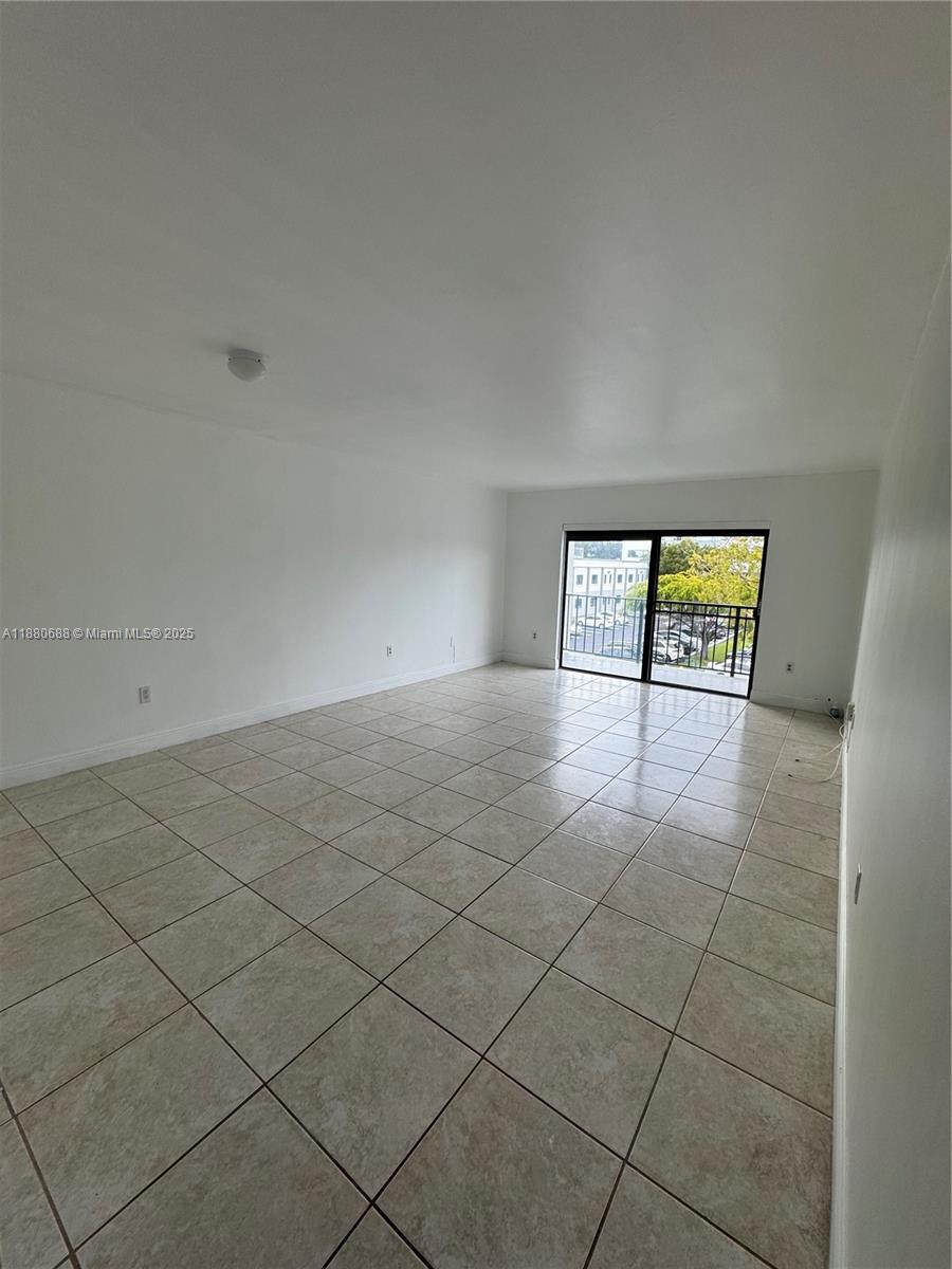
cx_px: 476
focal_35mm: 14
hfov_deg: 85.7
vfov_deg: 102.1
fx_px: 513
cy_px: 634
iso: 40
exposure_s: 1/136
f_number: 2.2
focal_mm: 2.22
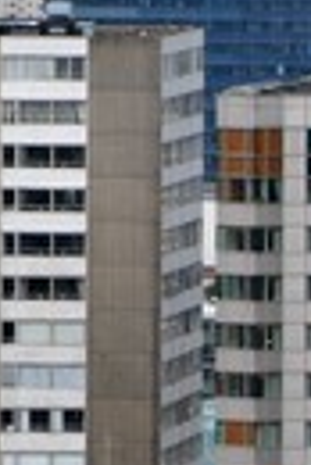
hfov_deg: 0.9
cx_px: 350
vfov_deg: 1.4
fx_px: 18803
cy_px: 254
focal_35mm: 1455
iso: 200
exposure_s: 1/640
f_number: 6.3
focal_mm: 210
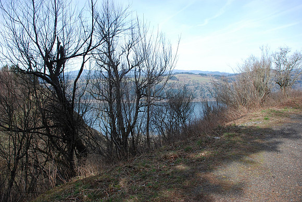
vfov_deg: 48.0
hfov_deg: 67.3
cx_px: 151
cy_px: 101
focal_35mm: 27
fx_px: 227
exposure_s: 1/400
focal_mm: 18
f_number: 5
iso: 200
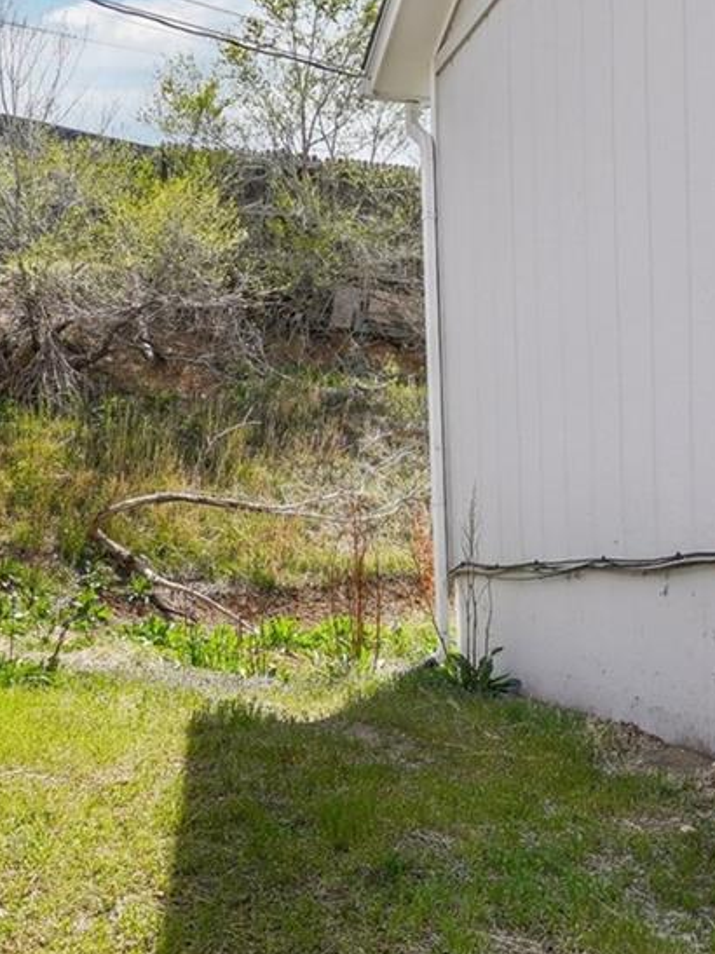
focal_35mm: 46
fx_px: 1279
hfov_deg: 30.3
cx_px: 600
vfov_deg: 40.9
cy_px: 438
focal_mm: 11
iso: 100
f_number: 8
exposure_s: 1/250
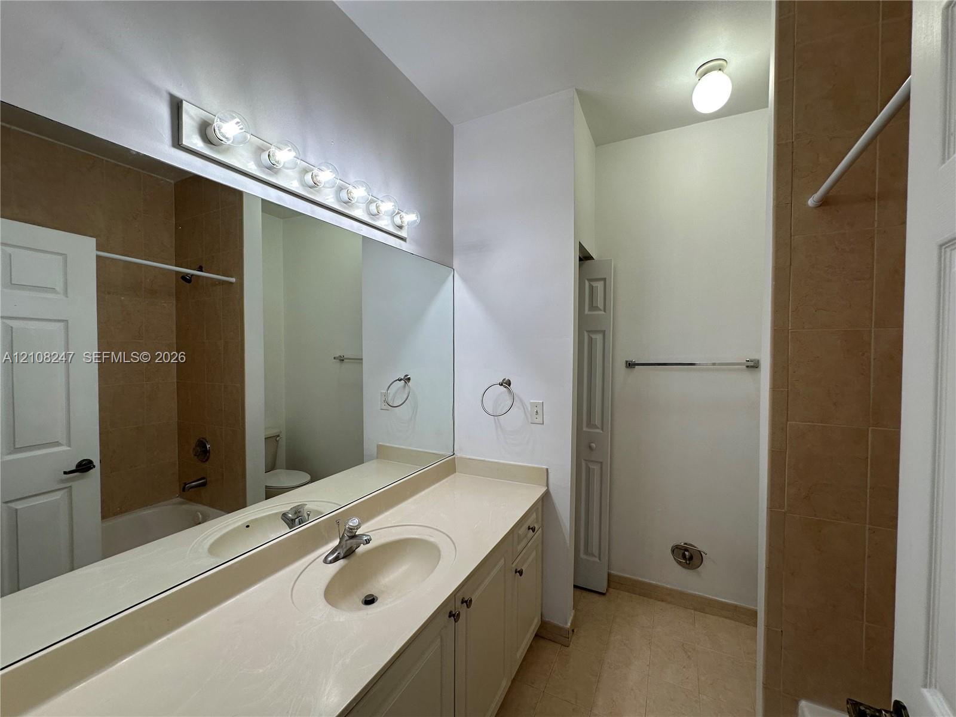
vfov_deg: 85.7
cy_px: 358
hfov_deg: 102.1
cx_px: 478
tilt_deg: -2.1
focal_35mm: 14
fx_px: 387
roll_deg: -0.3
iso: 80
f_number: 2.2
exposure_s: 1/120
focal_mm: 2.22
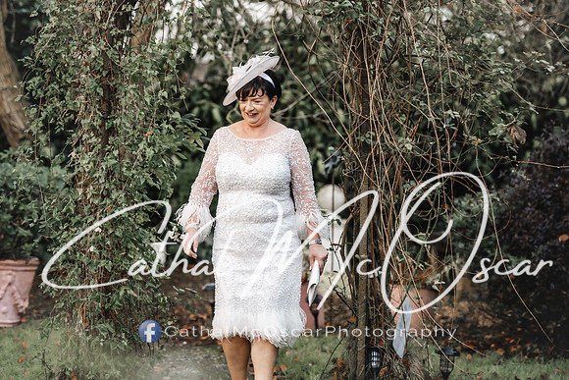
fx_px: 2134
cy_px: 190
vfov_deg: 10.2
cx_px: 284
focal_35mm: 135
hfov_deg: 15.2
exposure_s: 1/400
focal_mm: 135
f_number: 2.8
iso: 800
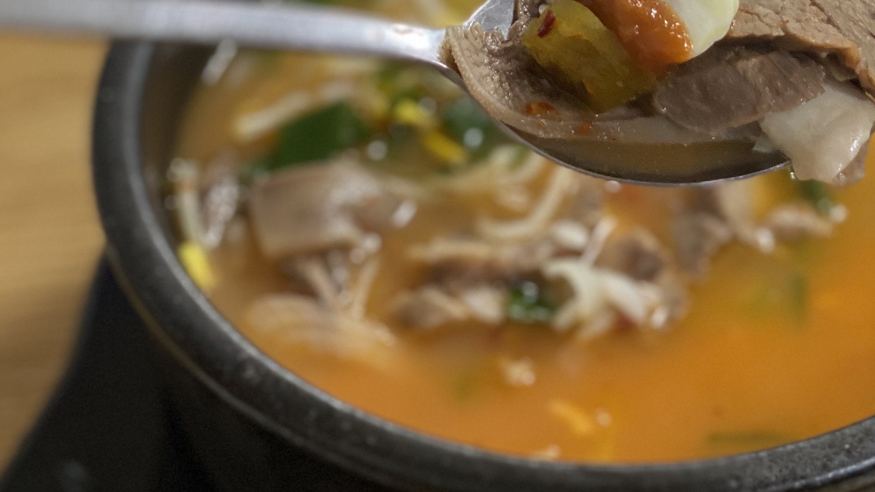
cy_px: 21
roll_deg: -1.8
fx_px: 2807
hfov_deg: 17.6
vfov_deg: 10.0
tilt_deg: -43.7
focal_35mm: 121
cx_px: 665
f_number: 2
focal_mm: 6
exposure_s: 1/60
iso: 125
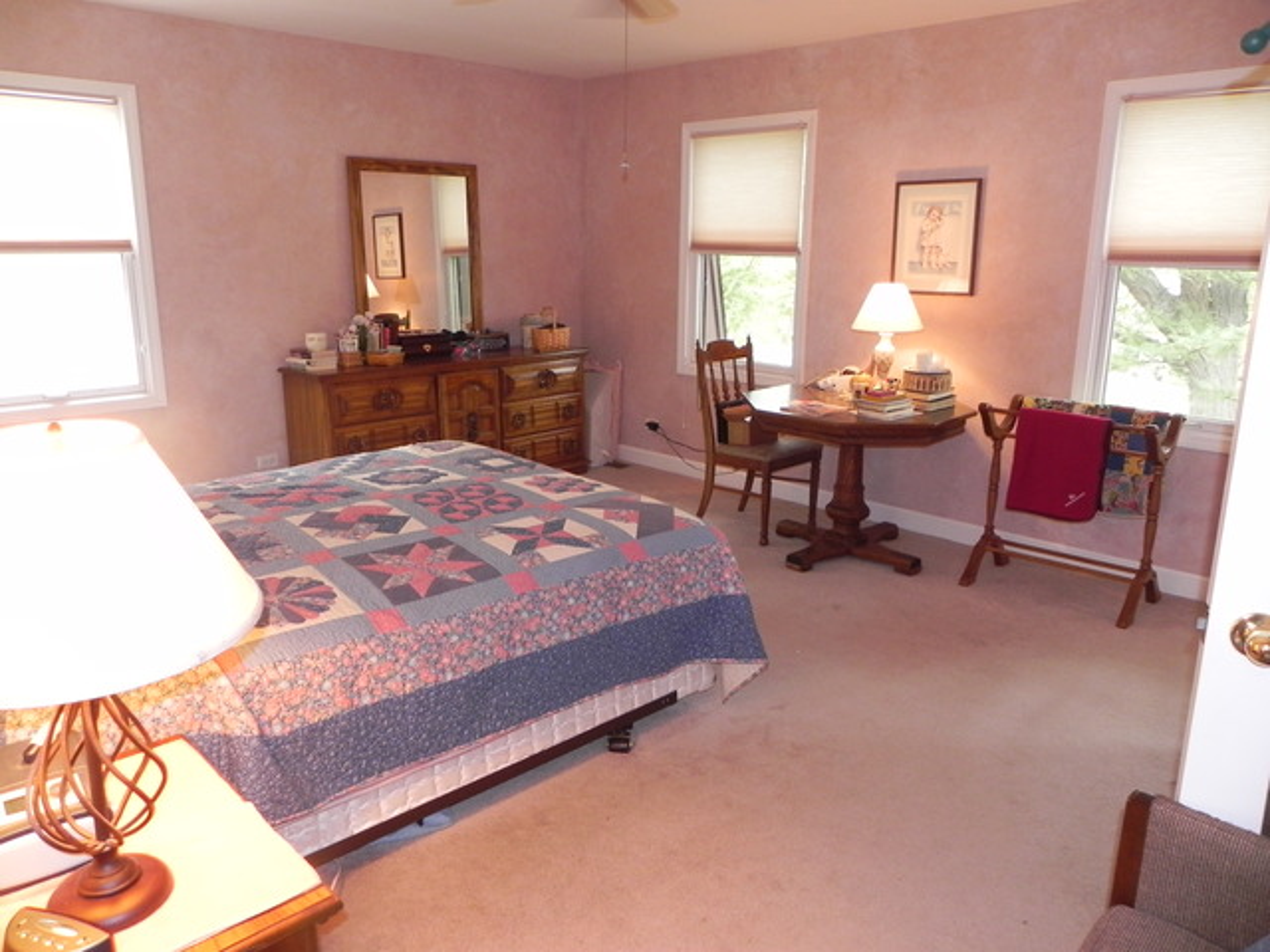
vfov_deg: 53.1
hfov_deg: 67.3
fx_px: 954
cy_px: 476
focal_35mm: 26
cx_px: 635
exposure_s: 1/30
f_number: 2.8
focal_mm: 4.6
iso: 258
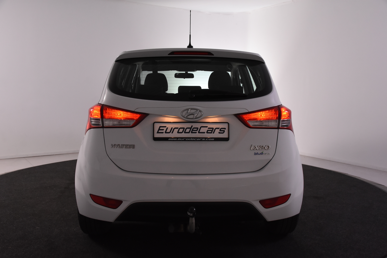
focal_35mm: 36
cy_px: 129
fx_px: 387
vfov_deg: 36.9
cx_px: 194
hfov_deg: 53.1
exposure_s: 1/160
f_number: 6.3
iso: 1600
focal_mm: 24
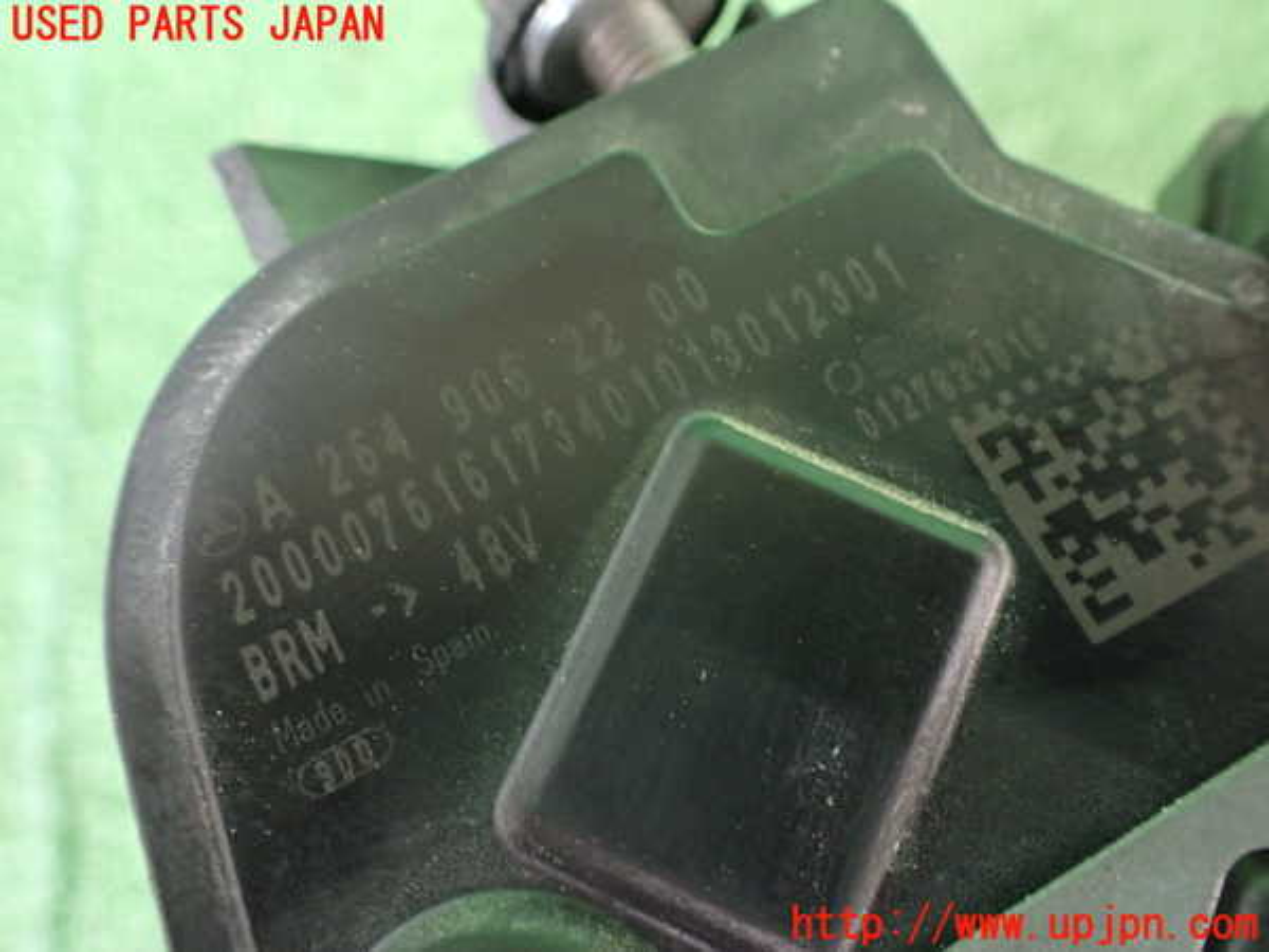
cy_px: 476
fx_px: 1100
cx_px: 634
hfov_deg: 60.0
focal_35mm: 30
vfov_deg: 46.8
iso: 800
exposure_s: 1/40
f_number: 2.3
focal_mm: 5.4
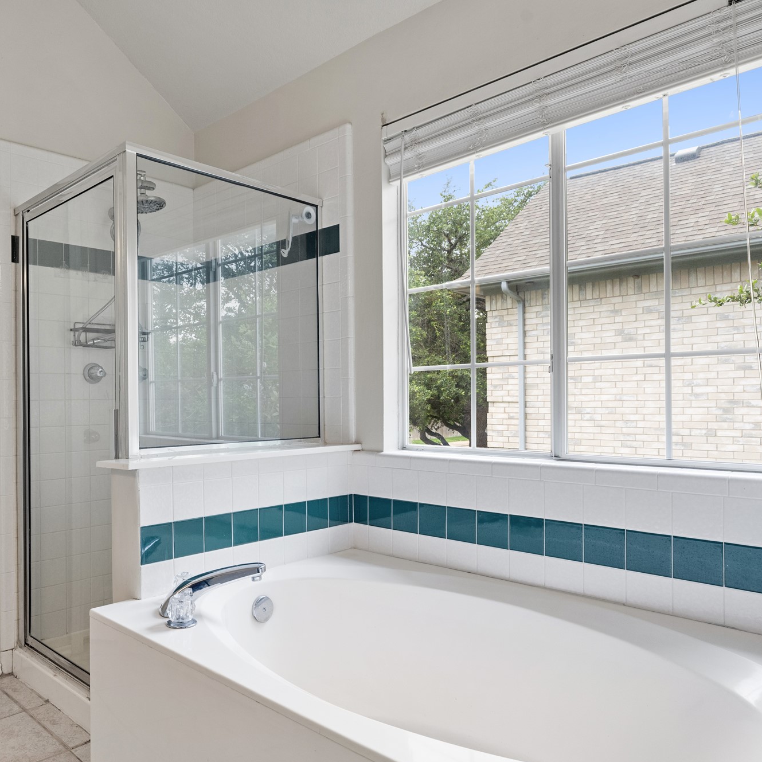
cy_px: 406
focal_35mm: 25
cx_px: 283
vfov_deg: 62.9
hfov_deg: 62.0
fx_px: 623
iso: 250
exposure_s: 1/10
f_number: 8
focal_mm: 18
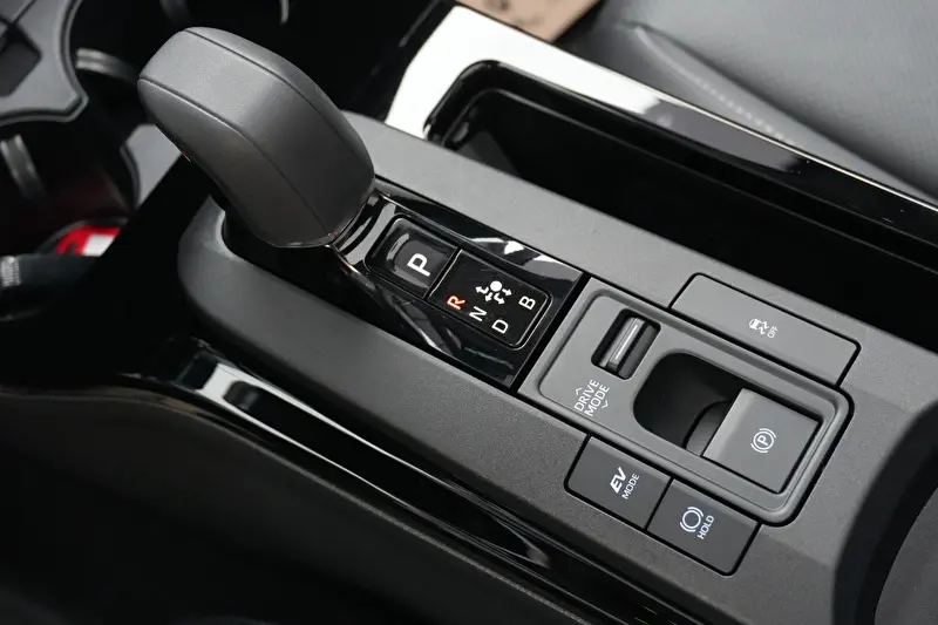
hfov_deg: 36.9
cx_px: 469
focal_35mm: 54
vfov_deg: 25.0
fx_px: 1407
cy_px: 312
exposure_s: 1/60
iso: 5000
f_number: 5.6
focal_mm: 36
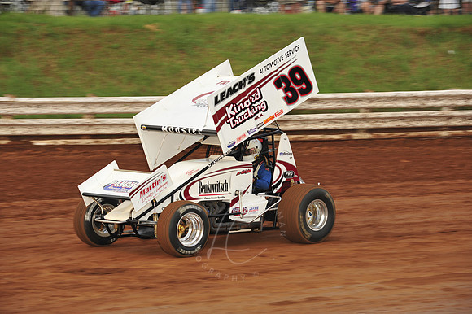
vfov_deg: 9.5
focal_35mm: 145
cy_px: 157
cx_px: 236
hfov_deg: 14.2
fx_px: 1900
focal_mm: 145
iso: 640
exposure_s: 1/320
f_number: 8
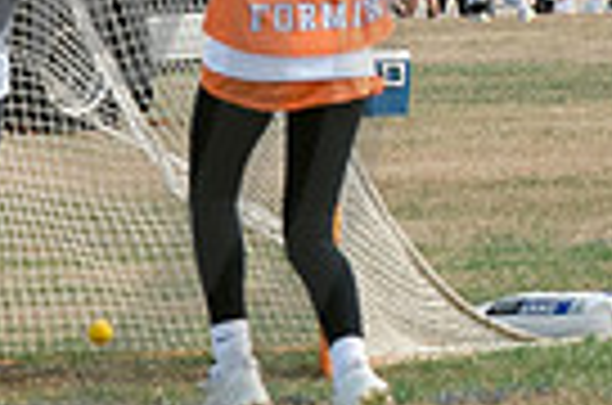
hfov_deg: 2.4
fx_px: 14382
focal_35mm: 848
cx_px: -245
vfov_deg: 1.6
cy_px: 215
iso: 250
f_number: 6.3
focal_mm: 95
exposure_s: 1/640
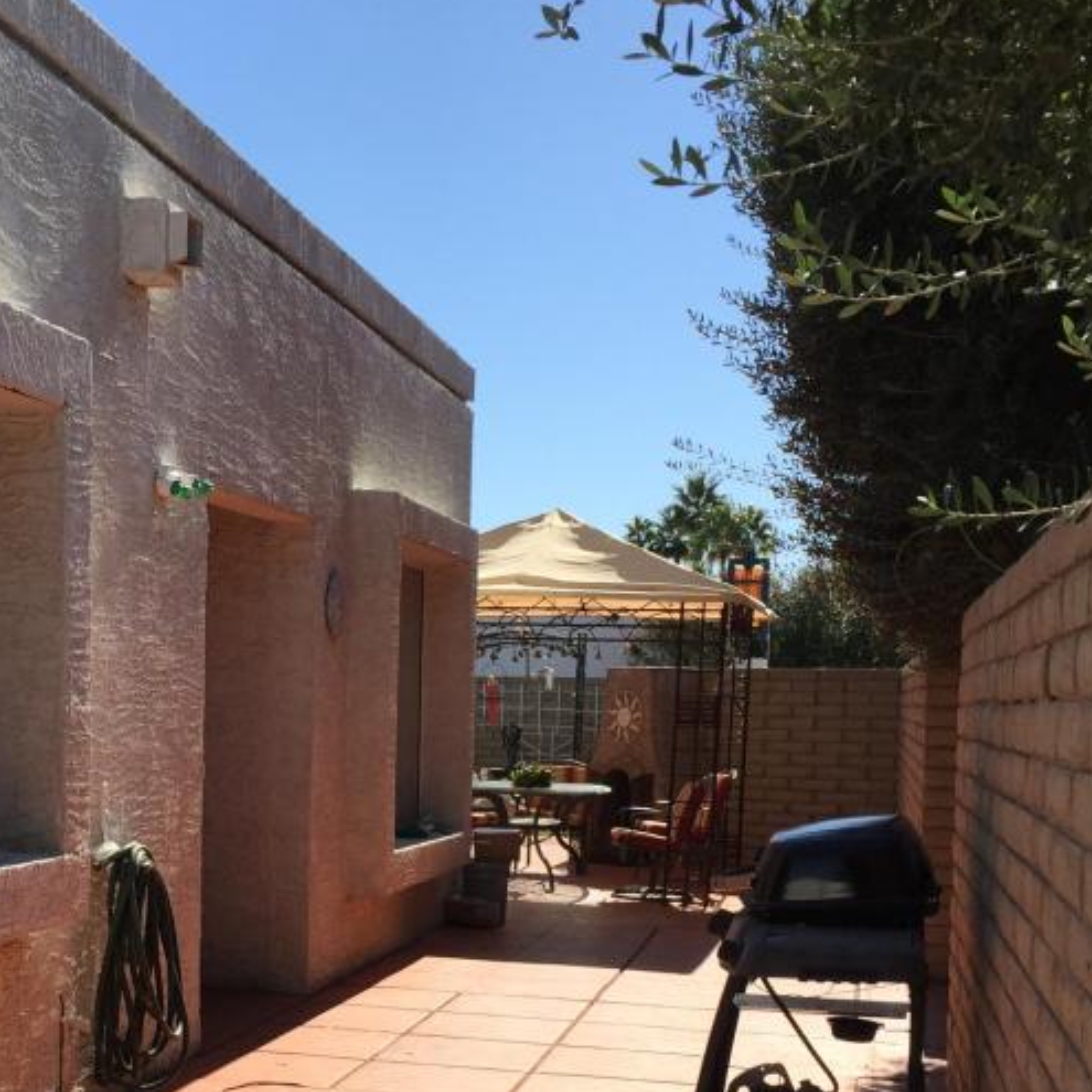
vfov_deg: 31.6
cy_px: 832
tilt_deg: -4.2
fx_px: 1892
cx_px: 293
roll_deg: -1.7
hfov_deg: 31.7
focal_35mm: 53
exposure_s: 1/2198
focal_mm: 4.15
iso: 32
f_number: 2.2
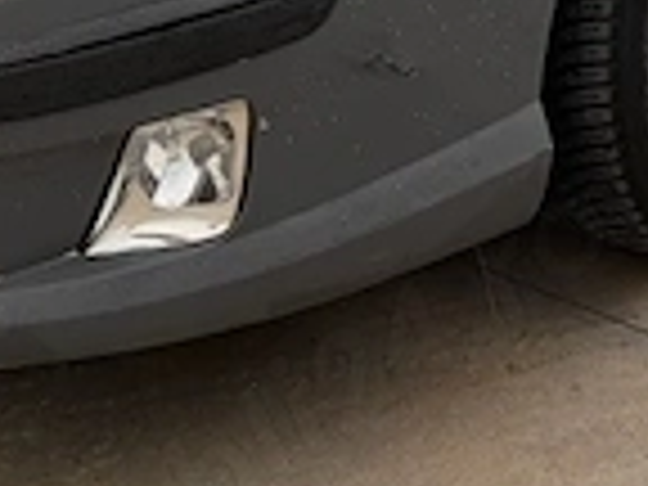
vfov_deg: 12.9
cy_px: -270
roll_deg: +4.8
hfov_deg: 18.1
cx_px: 495
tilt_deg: -15.7
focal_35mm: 108
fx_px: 2022
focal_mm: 5.96
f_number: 1.6
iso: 50
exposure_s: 1/122
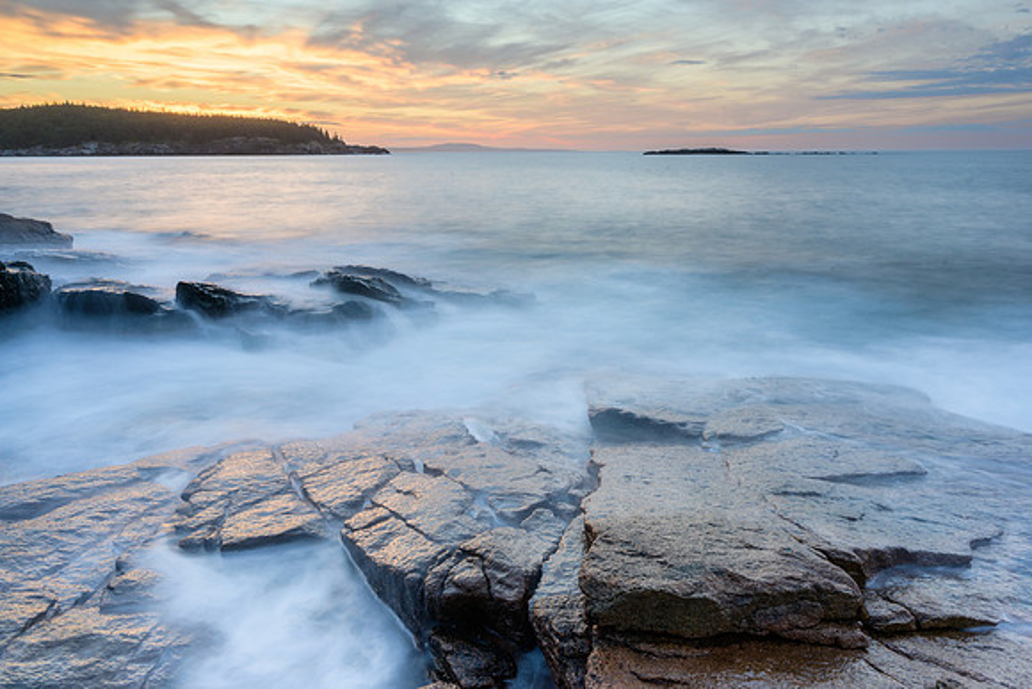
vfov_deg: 52.2
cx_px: 516
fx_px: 703
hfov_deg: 72.5
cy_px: 344
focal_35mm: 25
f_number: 16
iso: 100
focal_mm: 24
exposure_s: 10
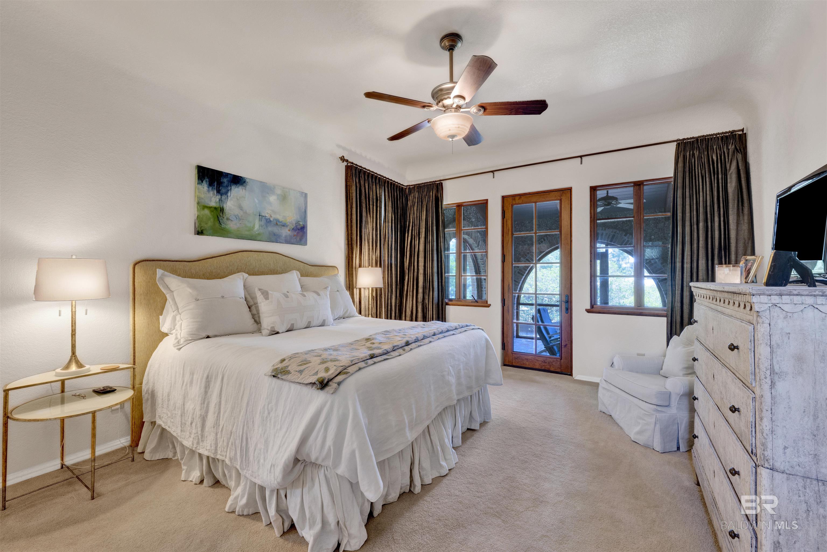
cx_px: 414
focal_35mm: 15
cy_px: 276
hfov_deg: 100.4
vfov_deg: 77.3
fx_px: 345
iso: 400
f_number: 11
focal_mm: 15
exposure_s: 1/3.33
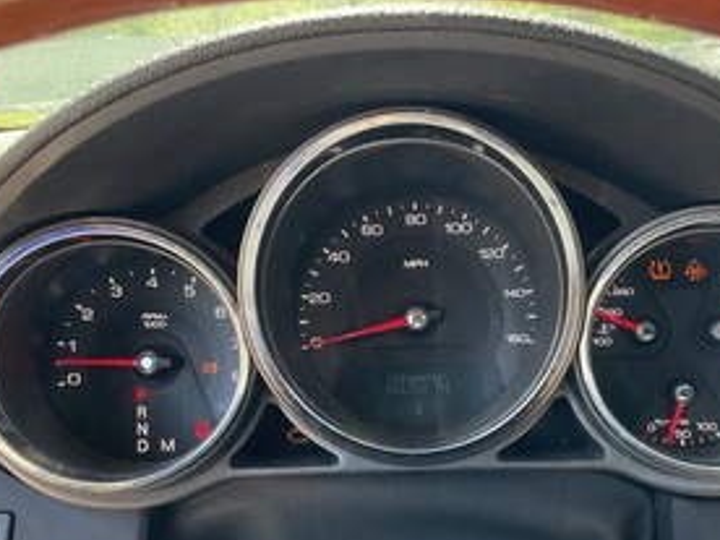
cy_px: 347
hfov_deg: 44.5
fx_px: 874
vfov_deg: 34.1
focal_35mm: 42
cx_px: 446
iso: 50
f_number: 1.8
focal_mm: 3
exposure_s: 1/122
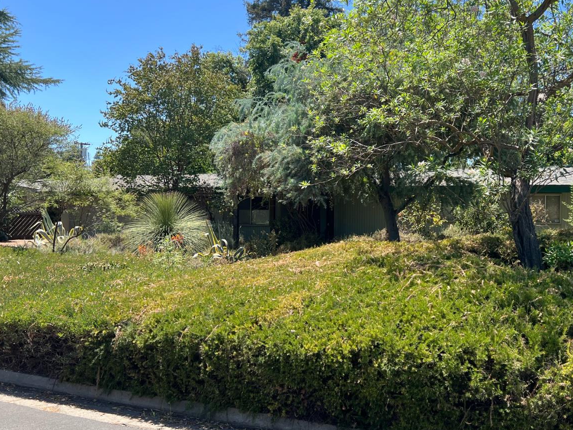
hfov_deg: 53.2
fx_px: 563
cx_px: 370
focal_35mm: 34
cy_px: 204
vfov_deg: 41.8
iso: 50
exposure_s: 1/1488
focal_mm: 5.7
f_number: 1.5
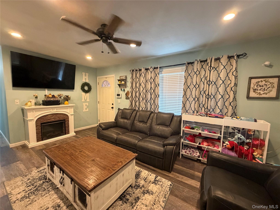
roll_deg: -1.2
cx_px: 140
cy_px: 105
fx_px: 113
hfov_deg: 102.1
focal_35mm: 14
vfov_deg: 85.7
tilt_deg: -5.7
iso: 500
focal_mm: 2.22
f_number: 2.2
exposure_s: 1/60
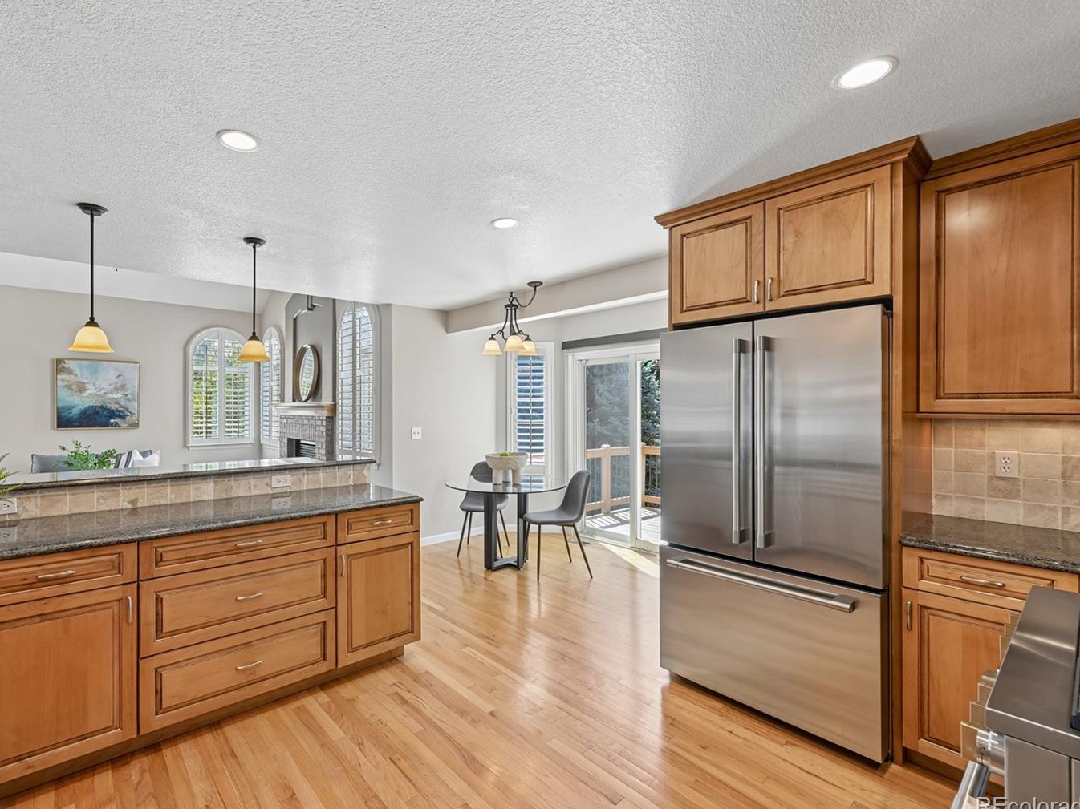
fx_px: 499
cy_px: 395
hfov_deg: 93.9
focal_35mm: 16
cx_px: 464
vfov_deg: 78.1
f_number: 10
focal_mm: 14
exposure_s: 1/15
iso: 320
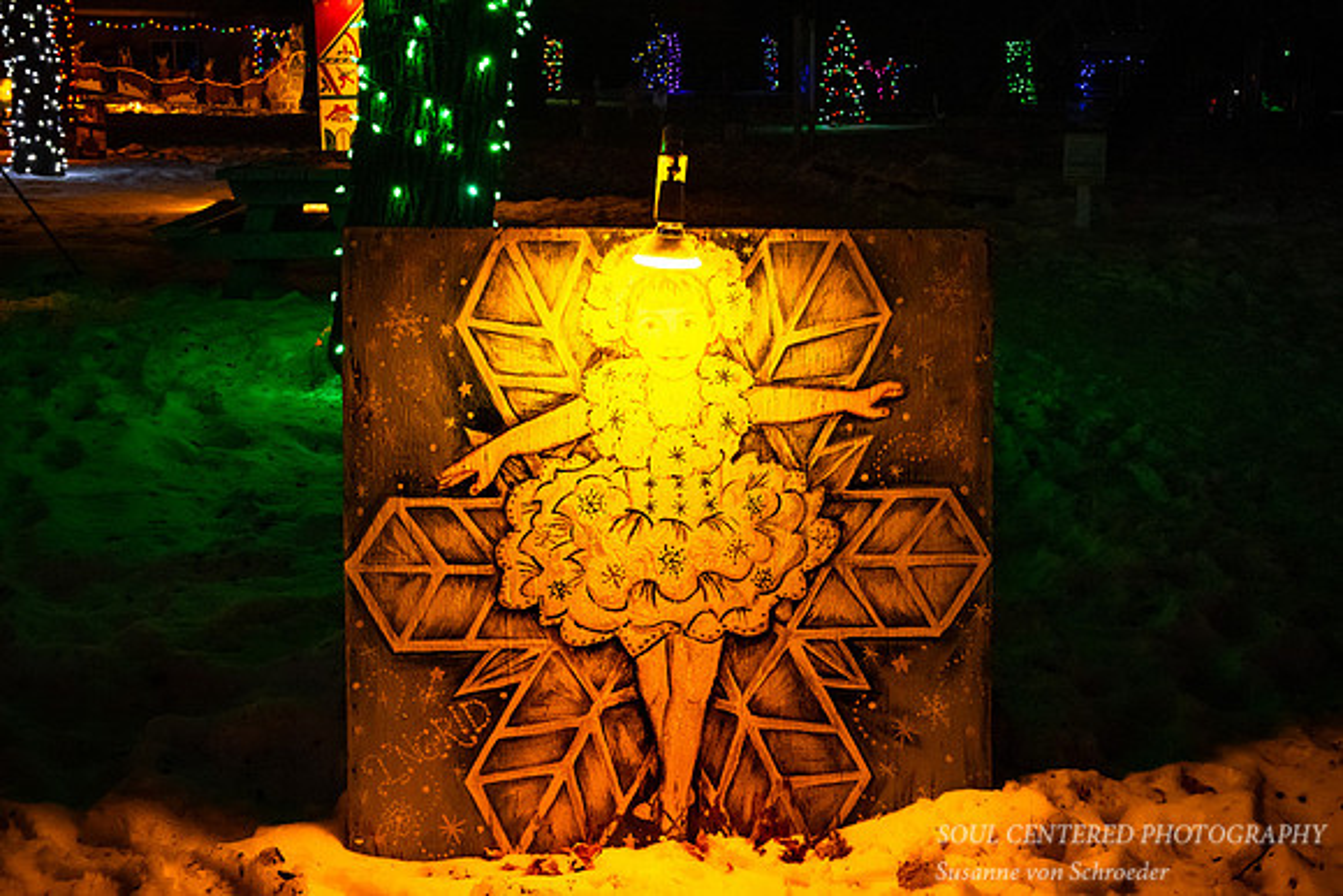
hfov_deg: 48.3
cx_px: 754
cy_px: 299
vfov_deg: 33.1
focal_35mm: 40
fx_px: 1495
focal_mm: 30
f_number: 6.3
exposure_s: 1/160
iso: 6400
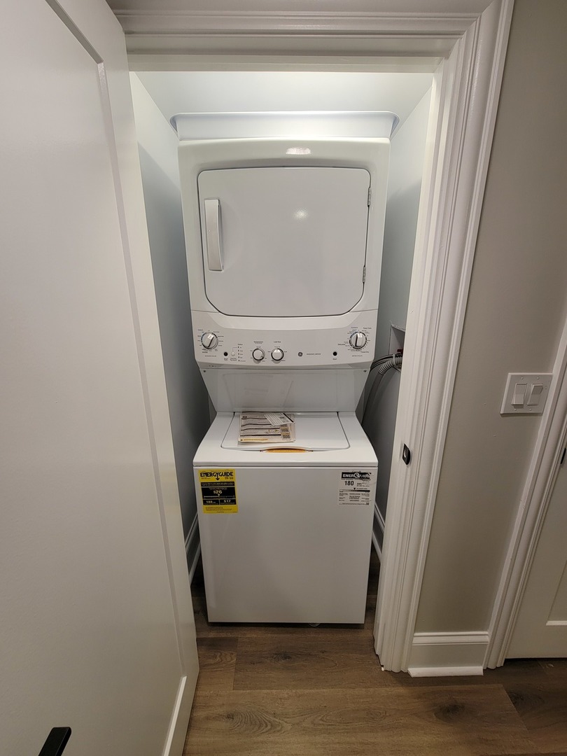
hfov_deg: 89.9
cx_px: 284
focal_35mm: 13
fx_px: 284
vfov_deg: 106.2
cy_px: 378
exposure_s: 1/60
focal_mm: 2.2
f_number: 2.2
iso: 64
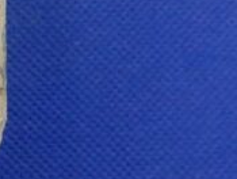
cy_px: -301
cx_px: -272
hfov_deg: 11.7
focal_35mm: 146
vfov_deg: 8.9
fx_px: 1002
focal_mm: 4.5
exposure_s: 1/100
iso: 125
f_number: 3.7
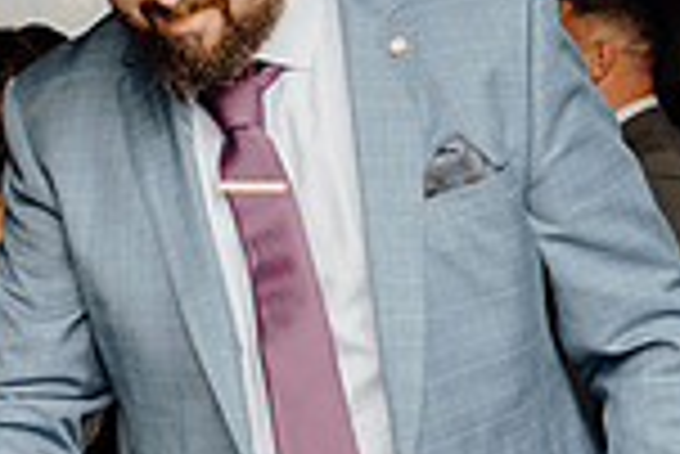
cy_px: 196
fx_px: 1891
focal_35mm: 100
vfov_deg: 13.7
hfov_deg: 20.1
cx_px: 113
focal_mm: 26
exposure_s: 1/200
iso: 320
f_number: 3.5
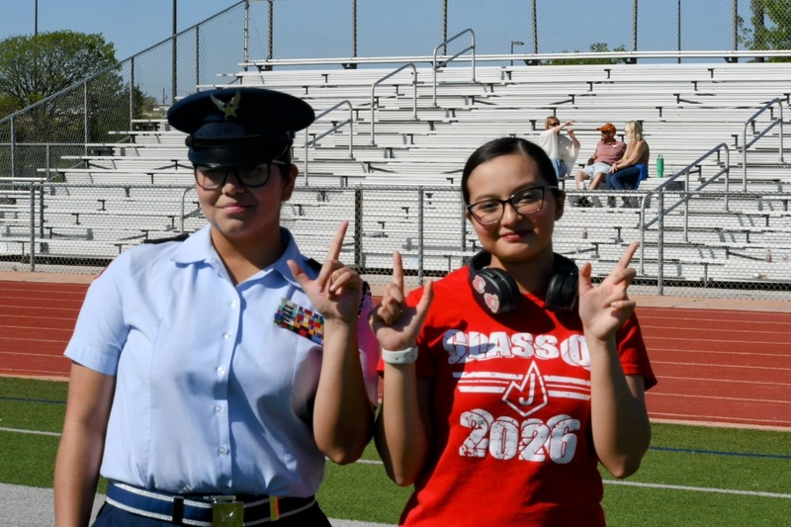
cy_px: 264
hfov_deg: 19.5
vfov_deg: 13.0
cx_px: 396
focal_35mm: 105
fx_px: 2306
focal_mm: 70
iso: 400
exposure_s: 1/320
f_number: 22
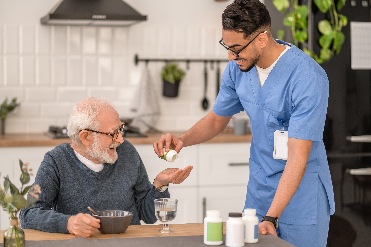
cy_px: 124
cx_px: 186
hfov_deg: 23.9
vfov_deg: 16.1
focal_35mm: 85
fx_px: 875
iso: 100
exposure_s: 1/400
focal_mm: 85
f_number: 2.2
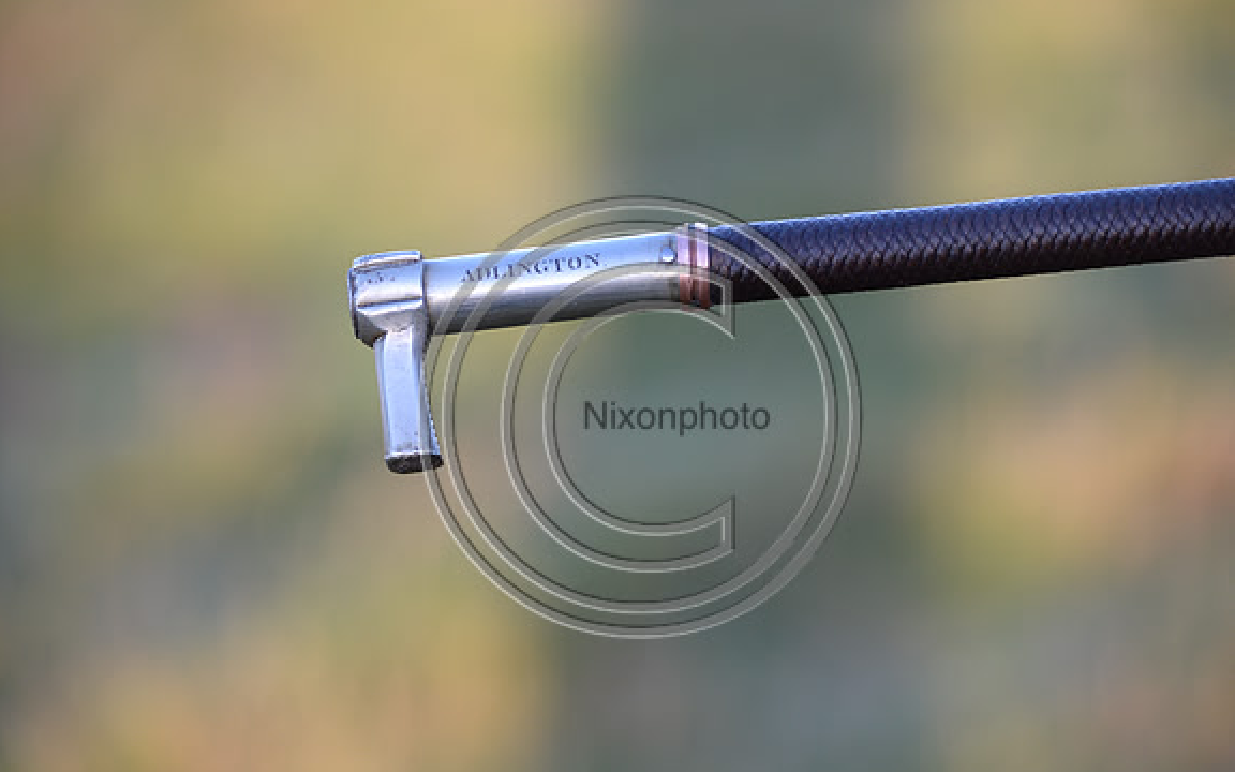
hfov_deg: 10.2
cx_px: 615
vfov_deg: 6.4
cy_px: 388
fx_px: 6900
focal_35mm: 205
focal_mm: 200
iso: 1250
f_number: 4.5
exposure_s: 1/1000
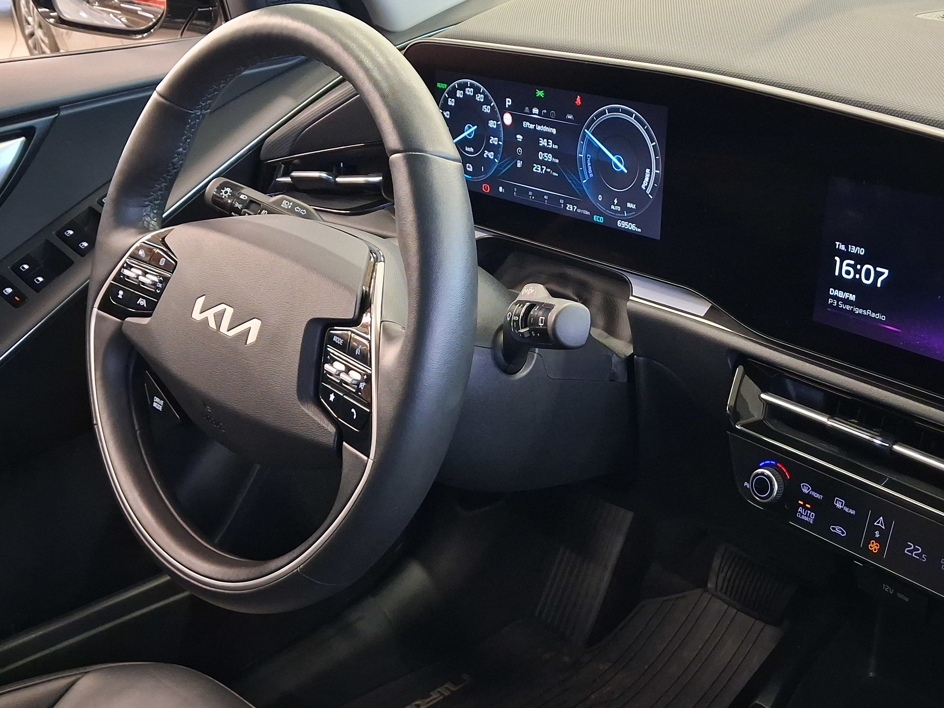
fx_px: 1063
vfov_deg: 36.8
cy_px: 316
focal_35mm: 39
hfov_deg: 47.4
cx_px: 600
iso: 500
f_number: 1.8
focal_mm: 4
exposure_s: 1/33
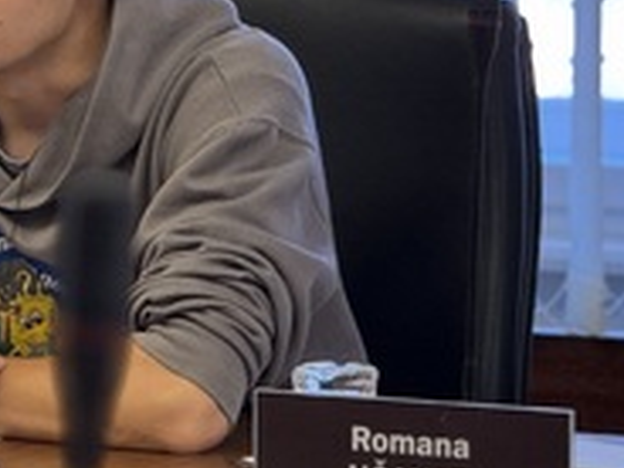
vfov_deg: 5.0
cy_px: -34
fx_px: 5300
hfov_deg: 6.7
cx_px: 37
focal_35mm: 294
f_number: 2.8
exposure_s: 1/100
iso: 400
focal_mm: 15.66
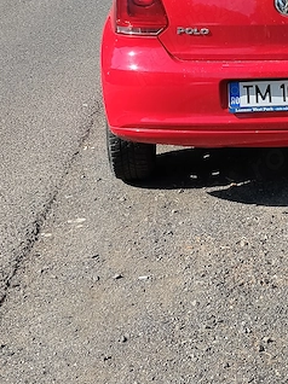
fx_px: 811
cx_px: 292
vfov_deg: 26.1
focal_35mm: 73
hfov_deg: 19.5
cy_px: 60
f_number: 1.8
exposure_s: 1/1282
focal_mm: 3.96
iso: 50
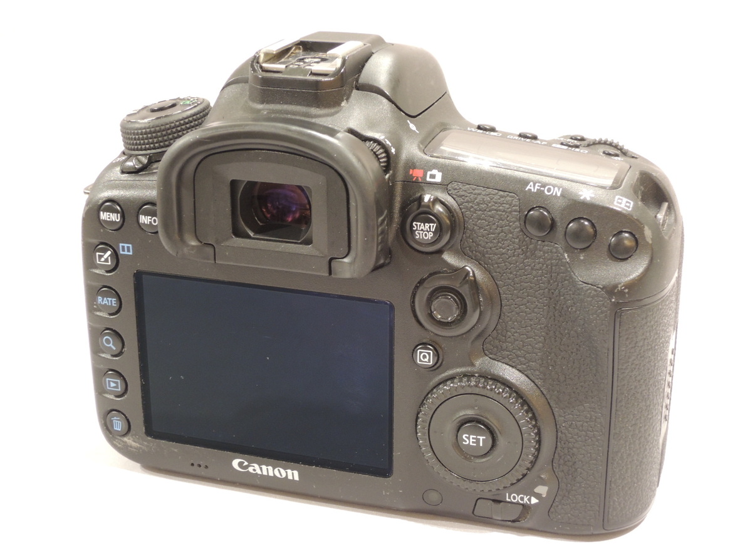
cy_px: 279
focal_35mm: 63
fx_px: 1347
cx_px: 371
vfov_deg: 23.3
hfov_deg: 30.7
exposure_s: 1/20
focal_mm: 11.1
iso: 400
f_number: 4.2
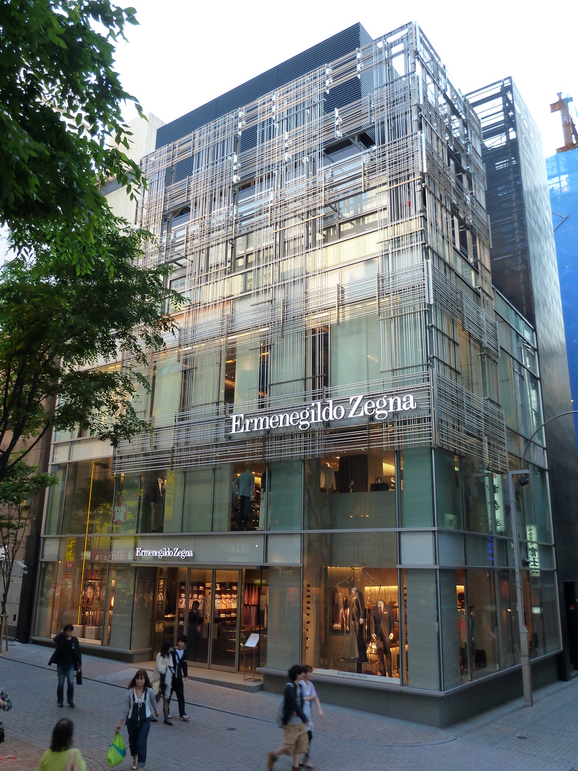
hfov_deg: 48.2
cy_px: 386
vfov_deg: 61.7
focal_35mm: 29
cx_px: 289
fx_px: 646
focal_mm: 4.7
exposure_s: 1/40
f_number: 3.4
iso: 125
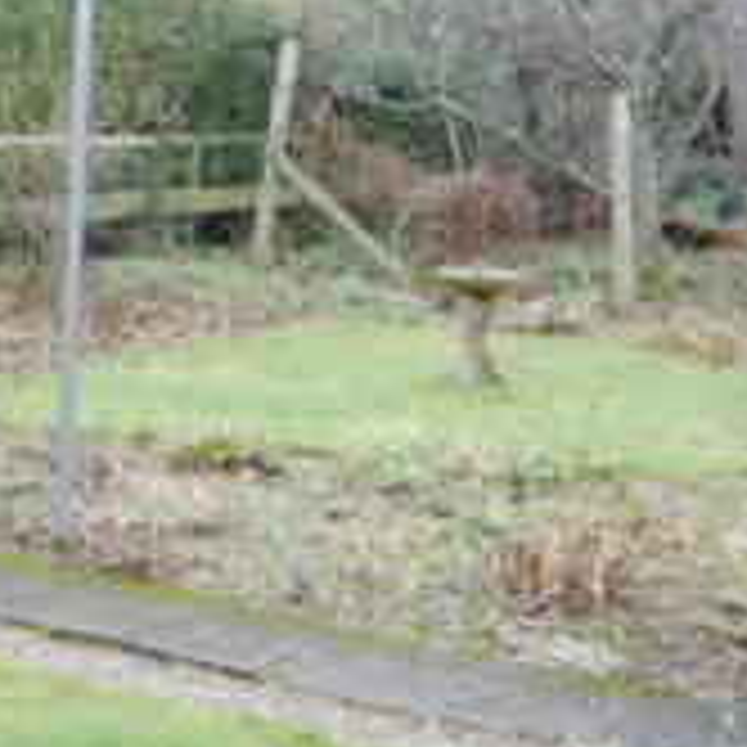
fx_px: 2124
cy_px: 241
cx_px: 137
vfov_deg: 19.9
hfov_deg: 19.7
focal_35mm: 87
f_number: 2.8
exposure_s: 1/100
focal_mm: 4.6
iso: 80
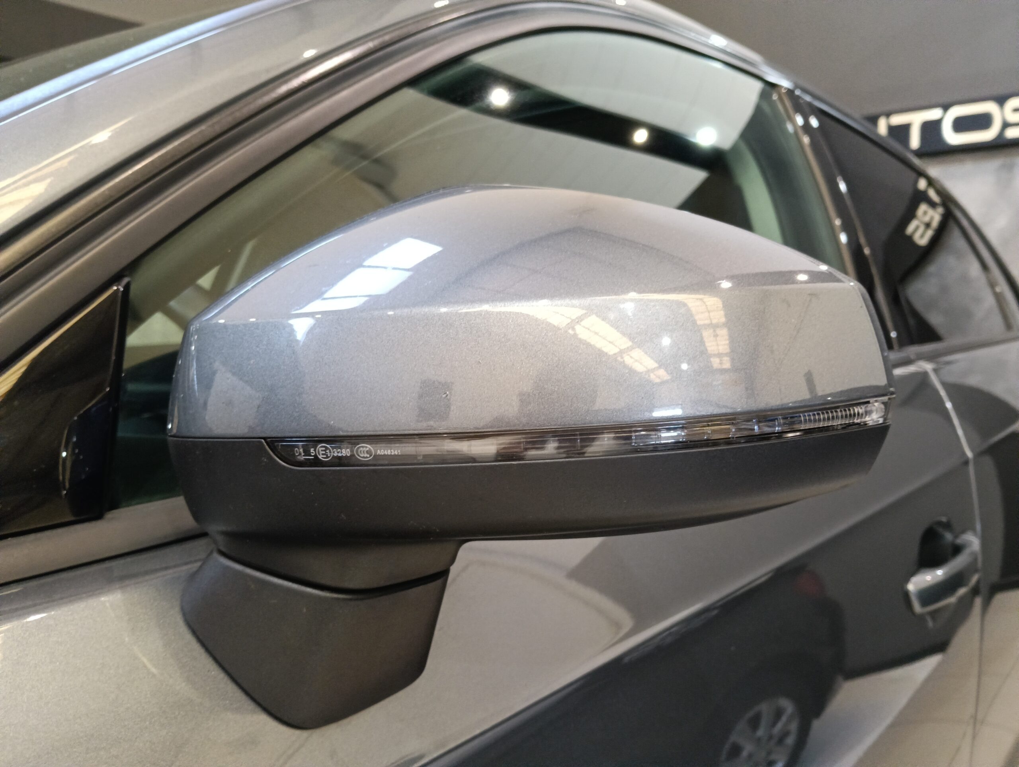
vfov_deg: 51.5
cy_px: 384
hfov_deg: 65.2
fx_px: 796
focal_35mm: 27
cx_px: 510
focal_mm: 3.98
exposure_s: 1/33.3
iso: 800
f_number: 16
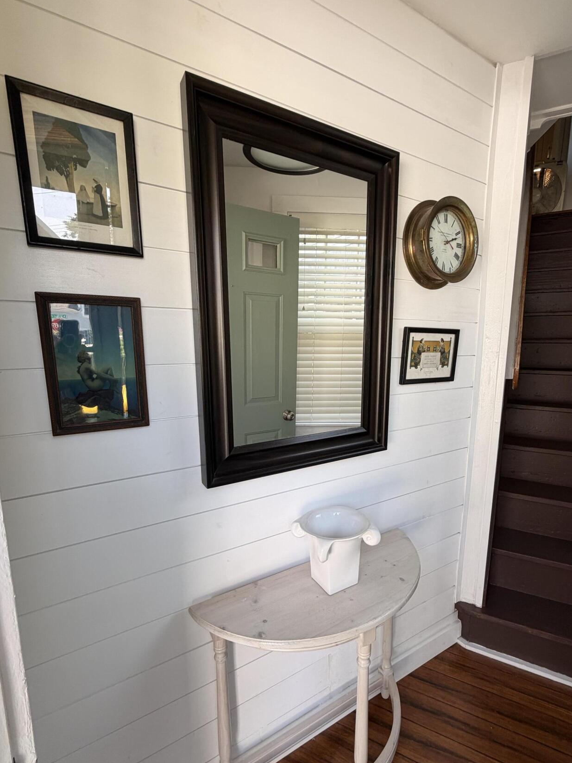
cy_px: 408
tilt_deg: -10.0
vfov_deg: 90.9
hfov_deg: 74.3
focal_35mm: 17
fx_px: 375
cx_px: 325
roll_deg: -1.0
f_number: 2.2
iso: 80
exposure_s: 1/121
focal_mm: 2.22
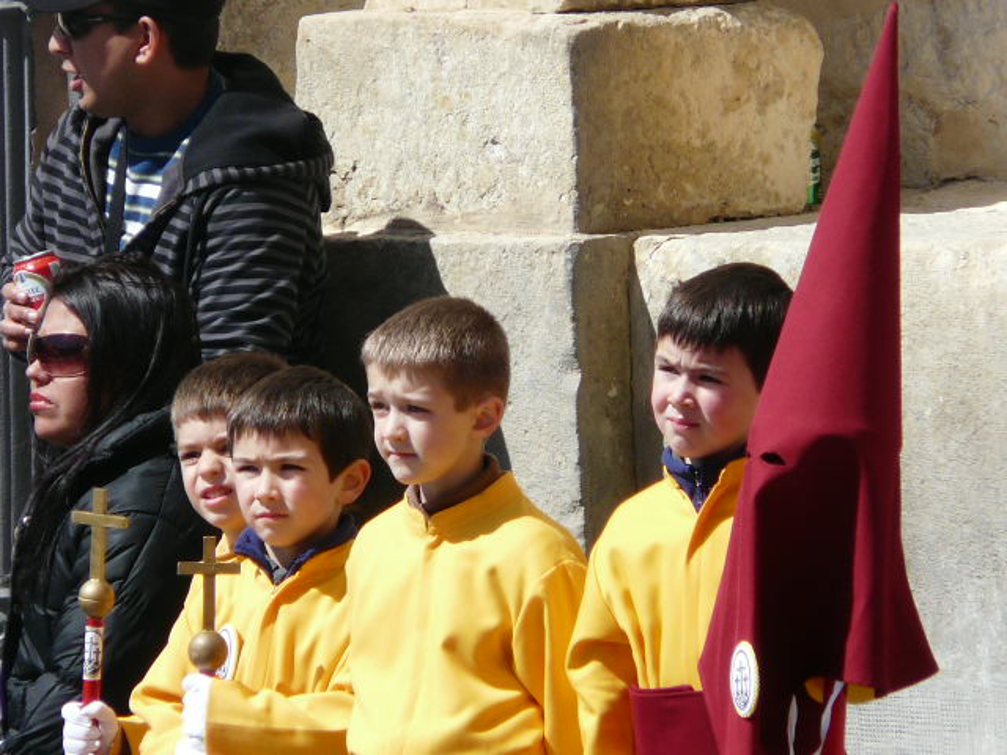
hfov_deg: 2.5
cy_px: 378
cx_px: 504
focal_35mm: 803
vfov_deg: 1.9
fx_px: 23360
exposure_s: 1/500
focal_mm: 82.8
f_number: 5.6
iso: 100
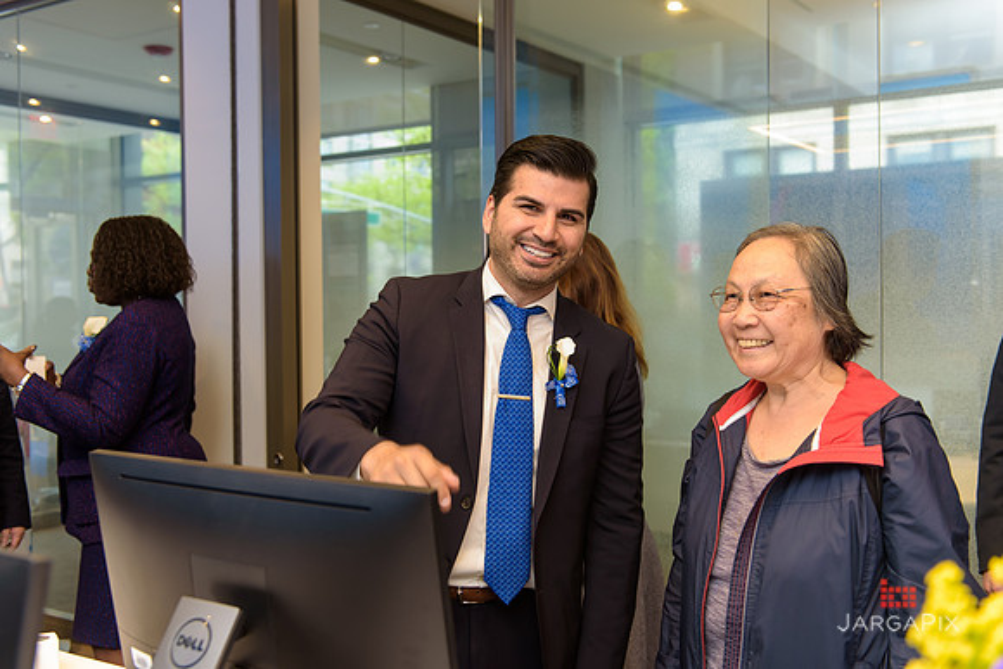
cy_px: 334
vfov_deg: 35.1
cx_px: 502
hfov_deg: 50.7
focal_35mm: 38
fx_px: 1059
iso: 640
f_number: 3.2
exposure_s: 1/125
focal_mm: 38
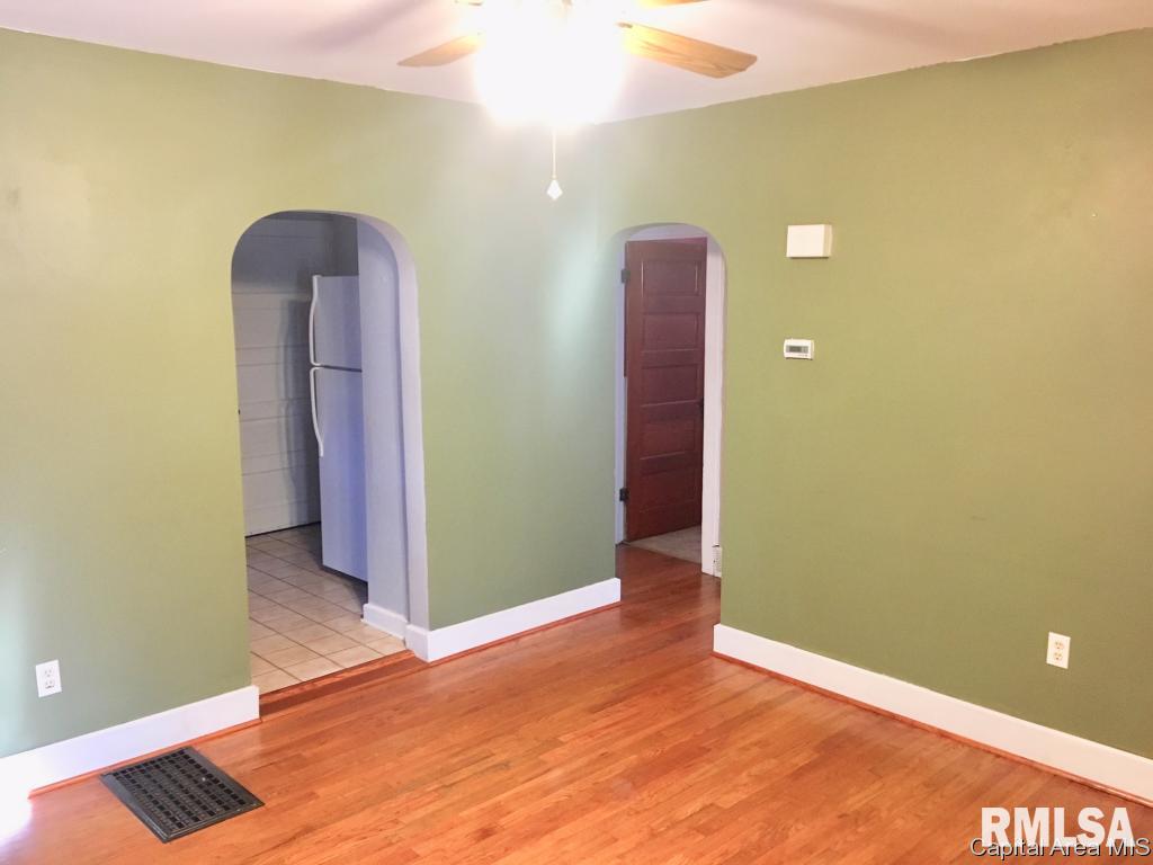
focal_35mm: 29
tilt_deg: -8.6
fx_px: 966
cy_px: 432
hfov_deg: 61.7
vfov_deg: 48.2
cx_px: 576
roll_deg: +0.0
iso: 200
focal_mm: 4.15
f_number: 2.2
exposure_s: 1/24
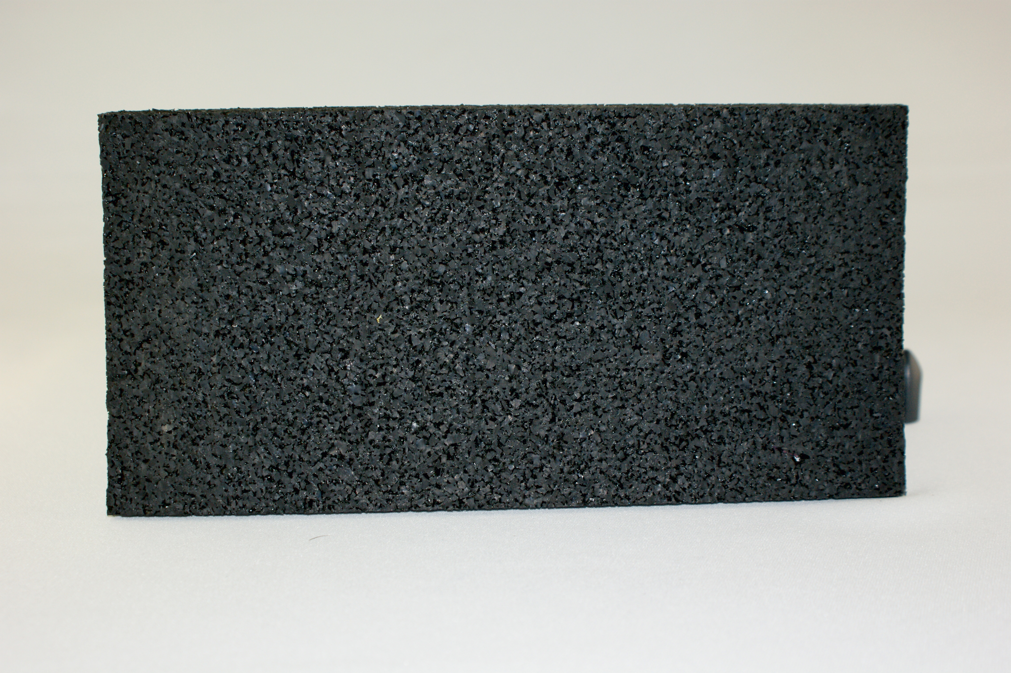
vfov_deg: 29.8
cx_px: 506
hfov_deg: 43.6
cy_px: 336
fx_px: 1263
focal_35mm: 45
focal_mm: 30
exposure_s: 1/60
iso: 400
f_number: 5.6
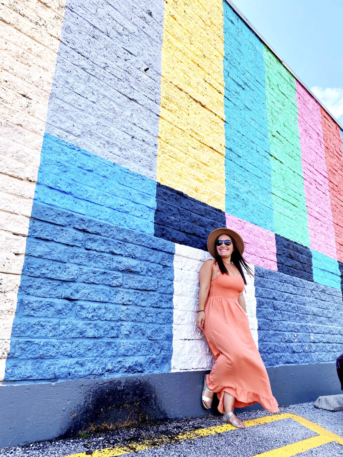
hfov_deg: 53.1
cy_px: 228
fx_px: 344
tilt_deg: +19.9
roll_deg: -2.2
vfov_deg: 67.3
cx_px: 172
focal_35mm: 26
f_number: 1.8
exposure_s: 1/762
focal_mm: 4.25
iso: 32
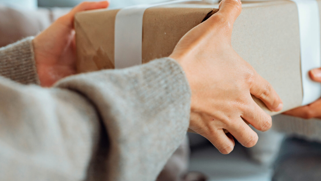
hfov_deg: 28.2
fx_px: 630
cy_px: -5
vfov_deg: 16.0
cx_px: 239
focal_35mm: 74
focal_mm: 40
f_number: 2.8
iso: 640
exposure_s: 1/160
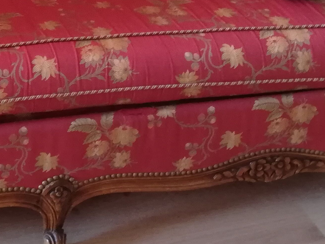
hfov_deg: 20.6
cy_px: -122
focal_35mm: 92
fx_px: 864
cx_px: -1
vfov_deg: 14.9
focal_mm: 3.81
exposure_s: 1/25
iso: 400
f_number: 2.2
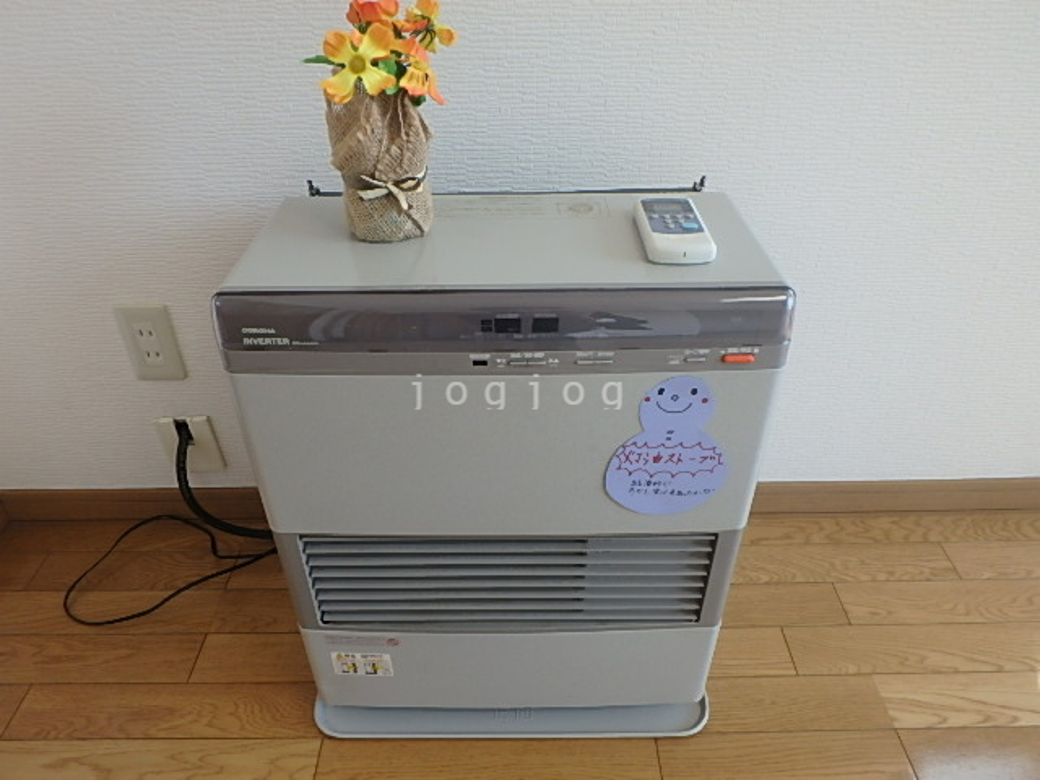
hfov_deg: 71.6
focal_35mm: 24
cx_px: 520
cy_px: 390
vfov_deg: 56.8
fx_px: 721
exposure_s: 1/40
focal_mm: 4.2
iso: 200
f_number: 3.9
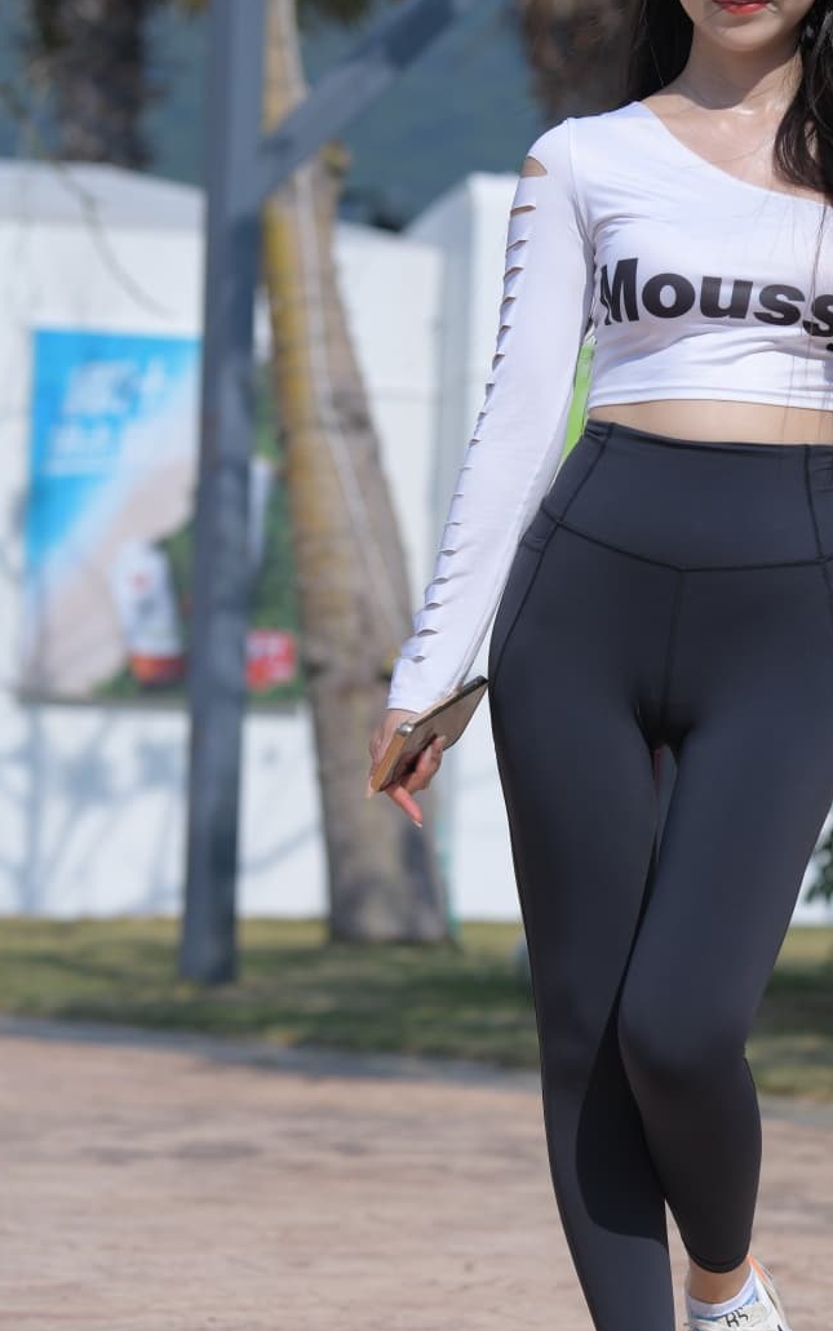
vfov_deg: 12.4
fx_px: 6134
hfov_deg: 7.7
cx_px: 743
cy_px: 599
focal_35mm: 169
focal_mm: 95
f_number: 4
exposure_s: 1/2000
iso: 110
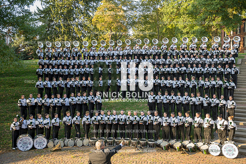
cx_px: 123
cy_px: 82
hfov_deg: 53.1
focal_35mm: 36
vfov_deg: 36.9
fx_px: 246
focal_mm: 36
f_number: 4
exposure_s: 1/100
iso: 125
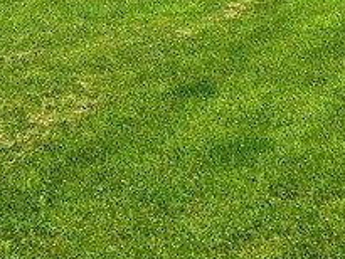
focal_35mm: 120
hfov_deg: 15.9
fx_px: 1197
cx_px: 384
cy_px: -166
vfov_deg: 11.7
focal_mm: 5.23
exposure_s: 1/1196
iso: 50
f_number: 1.8
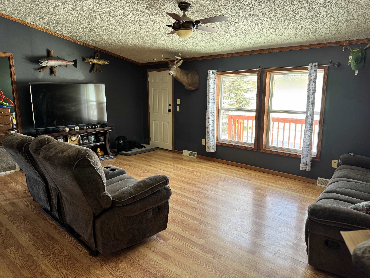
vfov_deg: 56.8
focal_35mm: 24
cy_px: 139
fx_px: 257
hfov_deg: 71.6
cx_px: 185
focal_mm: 6.76
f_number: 1.78
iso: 160
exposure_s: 1/120
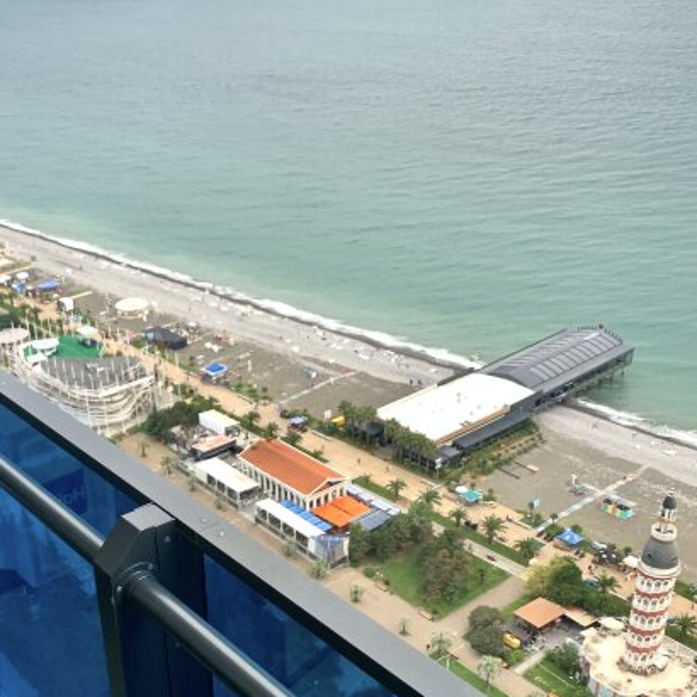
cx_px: 214
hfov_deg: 38.6
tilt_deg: -29.1
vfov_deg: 38.3
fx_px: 980
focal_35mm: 43
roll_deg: +4.9
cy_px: 512
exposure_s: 1/121
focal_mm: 4.25
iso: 25
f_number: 1.8
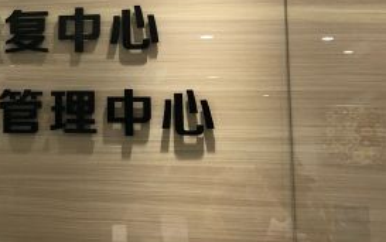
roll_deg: -1.5
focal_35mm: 76
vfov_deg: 17.0
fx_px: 800
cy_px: 38
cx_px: -17
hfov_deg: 25.5
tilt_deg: +9.8
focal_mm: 4
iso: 25
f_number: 1.8
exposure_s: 1/33
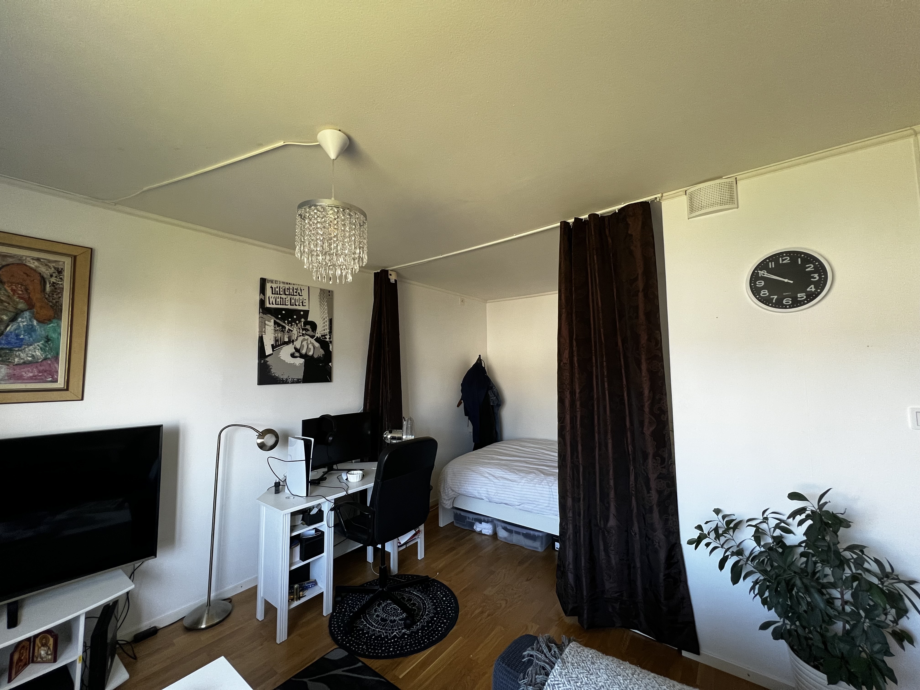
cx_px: 460
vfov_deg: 89.9
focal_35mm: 13
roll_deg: +1.3
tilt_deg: +3.8
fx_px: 346
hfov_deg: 106.2
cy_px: 345
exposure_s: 1/79
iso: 250
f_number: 1.8
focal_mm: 1.57
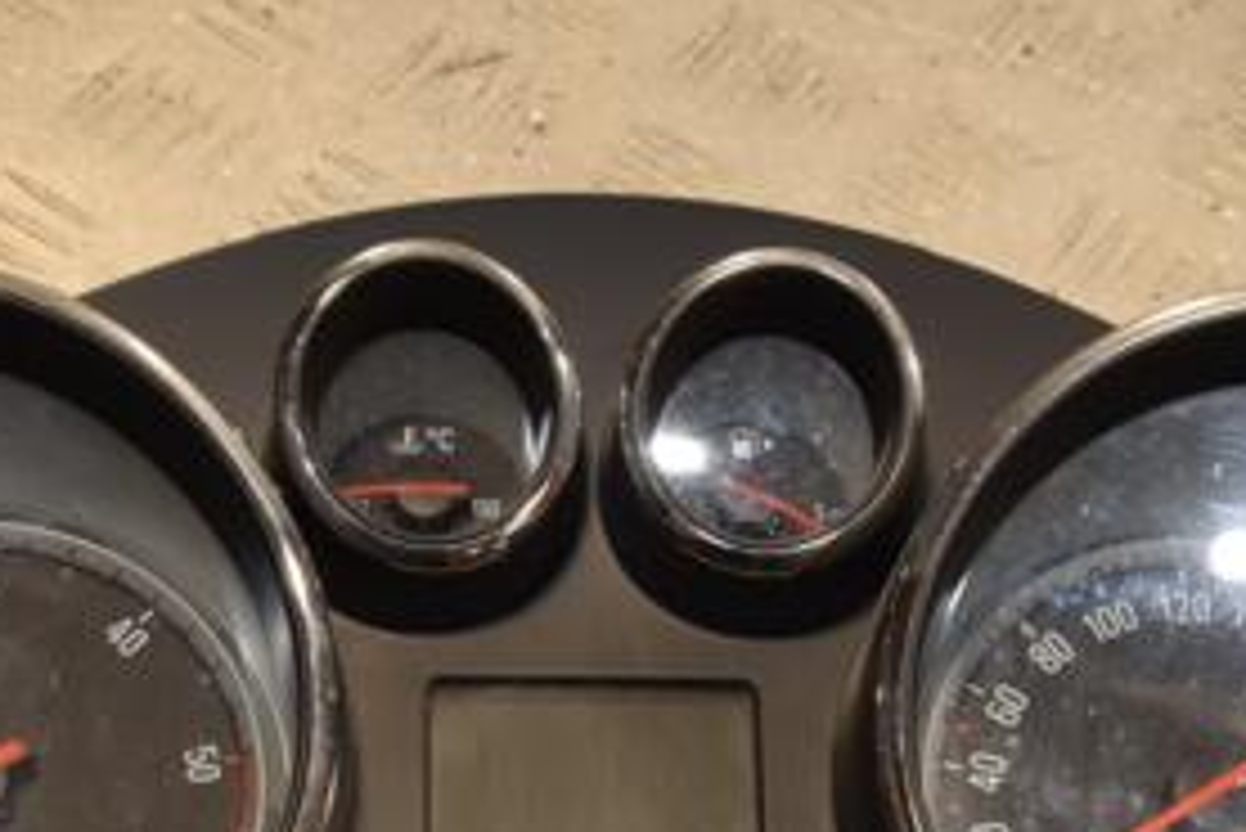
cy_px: 751
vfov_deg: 13.1
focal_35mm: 104
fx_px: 3601
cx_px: 603
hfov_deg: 19.6
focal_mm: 32
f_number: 7.1
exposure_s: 1/200
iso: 800
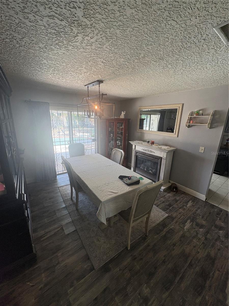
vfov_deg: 102.1
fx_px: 123
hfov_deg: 85.7
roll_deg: -1.9
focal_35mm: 14
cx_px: 114
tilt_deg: -15.5
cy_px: 153
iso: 160
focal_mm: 2.22
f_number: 2.2
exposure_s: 1/99
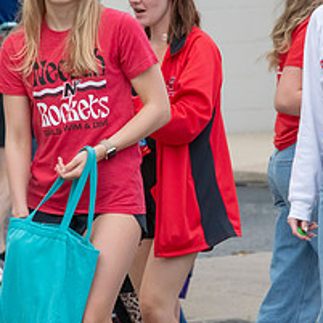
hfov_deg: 2.4
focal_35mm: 735
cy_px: 105
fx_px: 7759
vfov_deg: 2.4
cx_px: 207
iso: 3200
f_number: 11
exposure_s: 1/400
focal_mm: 300
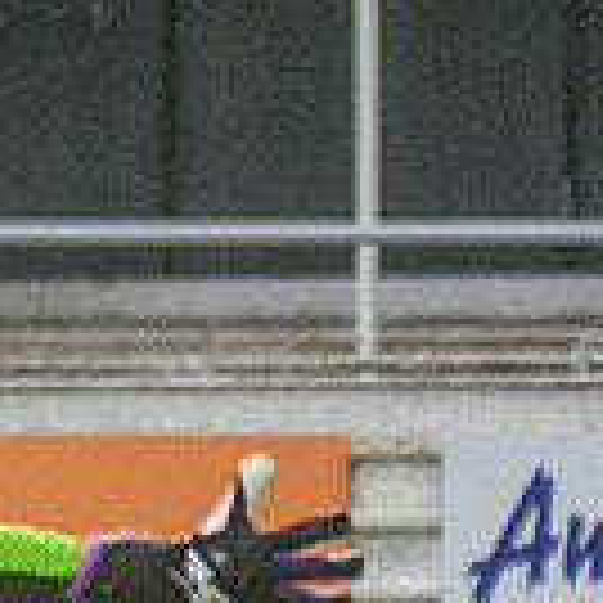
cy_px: 543
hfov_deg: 1.2
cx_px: -1108
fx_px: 29405
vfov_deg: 1.2
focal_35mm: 1492
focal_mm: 135
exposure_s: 1/1250
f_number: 4
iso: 360
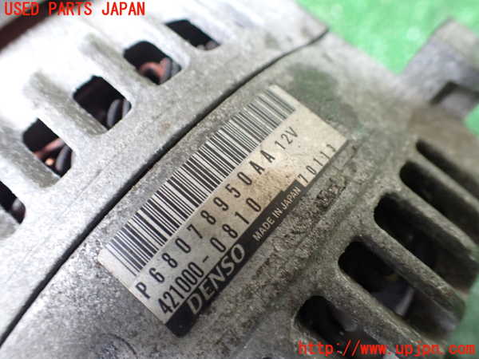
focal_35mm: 30
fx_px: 415
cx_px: 240
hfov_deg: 60.0
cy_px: 180
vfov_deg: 46.8
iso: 800
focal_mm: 5.4
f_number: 2.3
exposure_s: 1/40
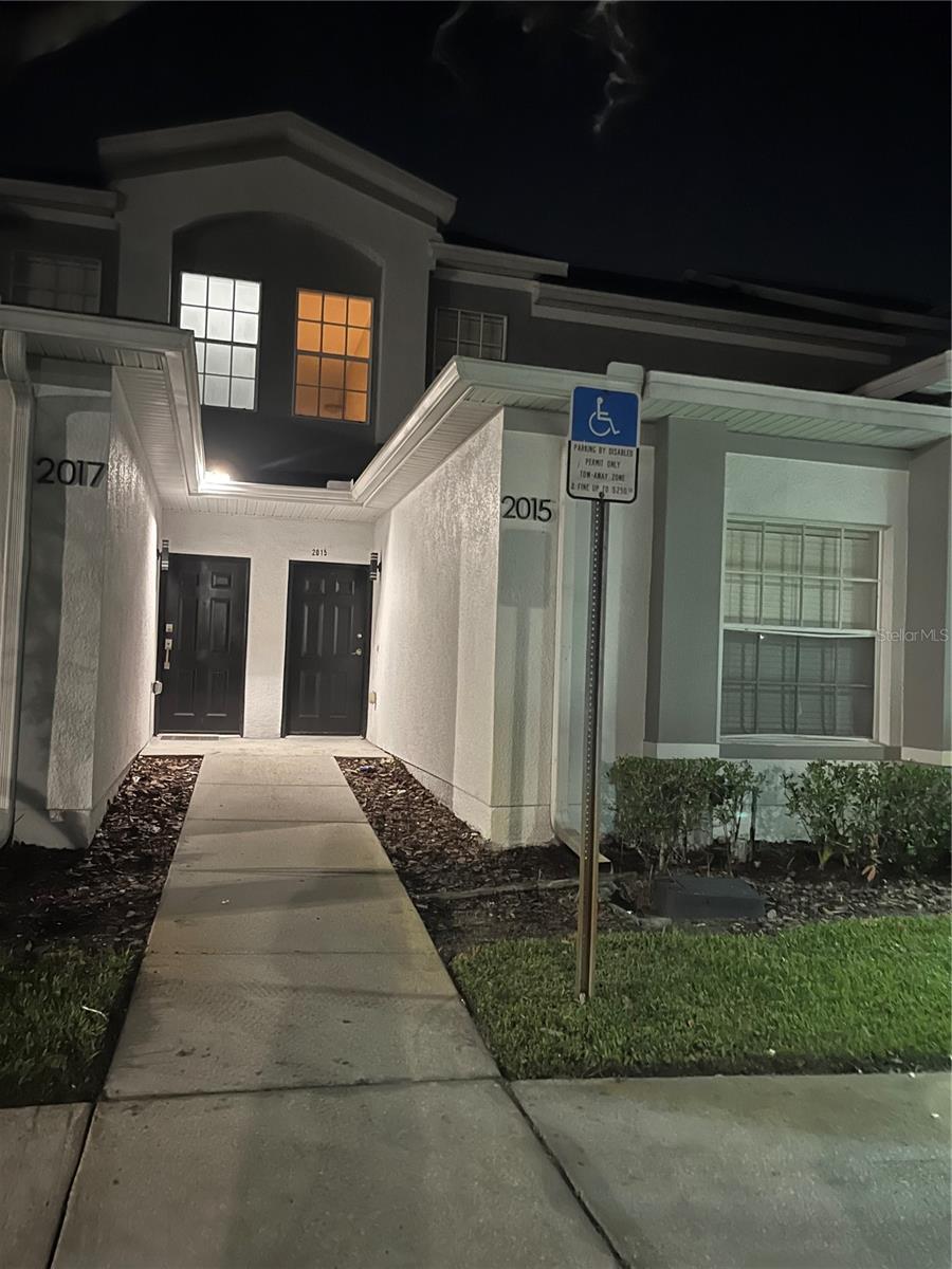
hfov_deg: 53.1
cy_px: 634
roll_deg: -1.3
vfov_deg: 67.3
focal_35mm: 26
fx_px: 953
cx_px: 476
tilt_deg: +1.2
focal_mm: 5.1
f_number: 1.6
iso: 1250
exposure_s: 1/17
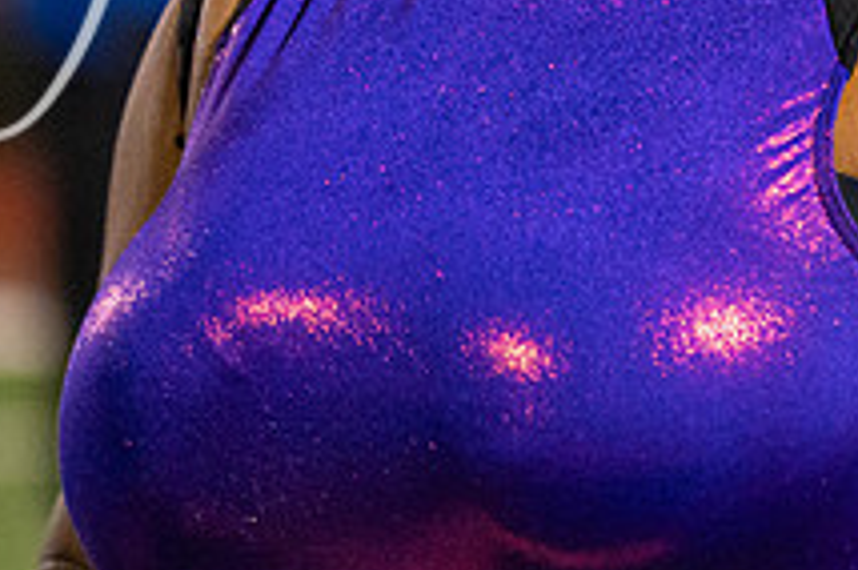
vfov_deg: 1.2
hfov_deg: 1.8
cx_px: 617
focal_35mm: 1156
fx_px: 27510
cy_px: -345
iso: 6400
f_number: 6.3
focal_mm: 320
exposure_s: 1/160
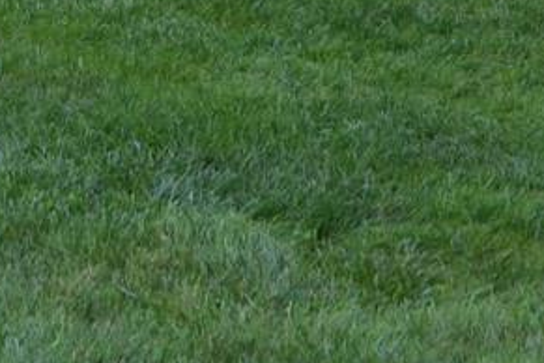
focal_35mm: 253
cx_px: 213
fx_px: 3823
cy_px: -690
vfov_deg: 5.2
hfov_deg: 8.1
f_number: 5.6
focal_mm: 24
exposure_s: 1/125
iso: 125
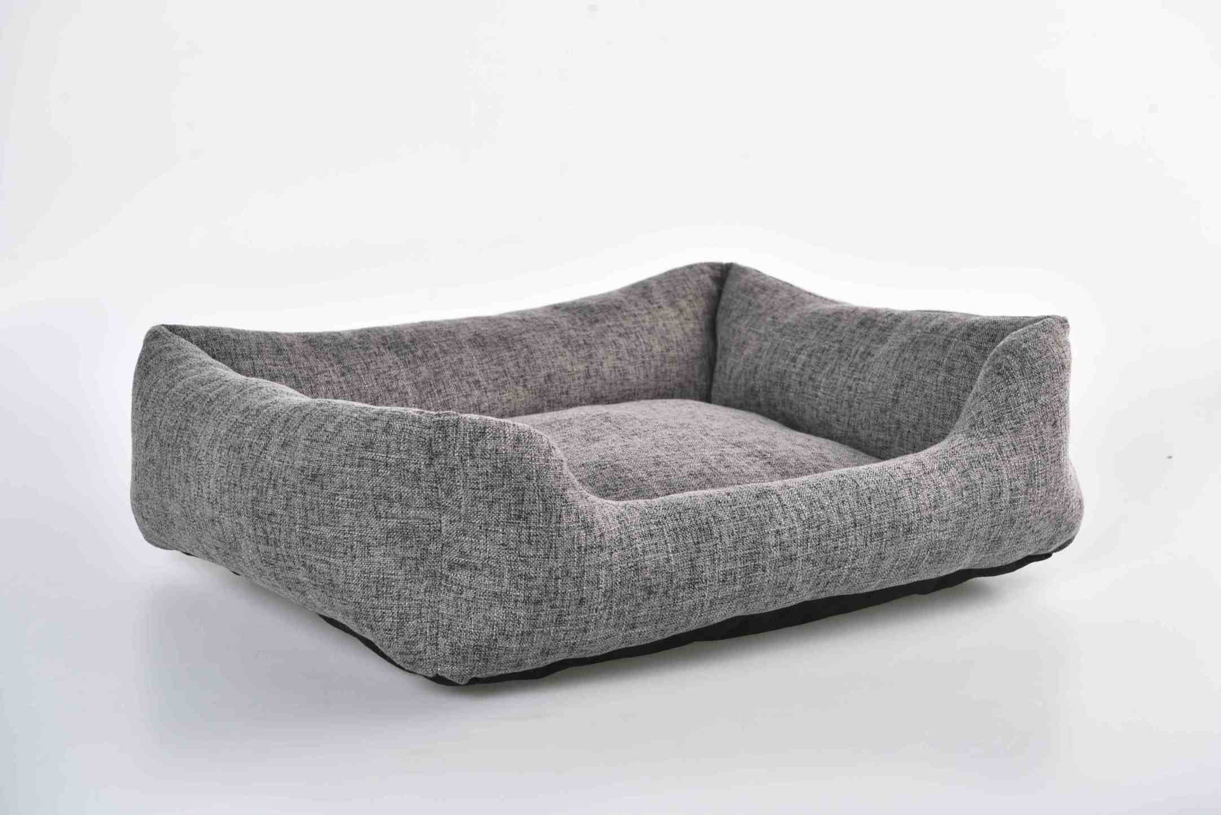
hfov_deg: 28.8
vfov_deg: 19.5
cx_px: 610
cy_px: 408
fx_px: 2375
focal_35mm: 70
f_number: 10
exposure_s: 1/125
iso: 320
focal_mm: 70
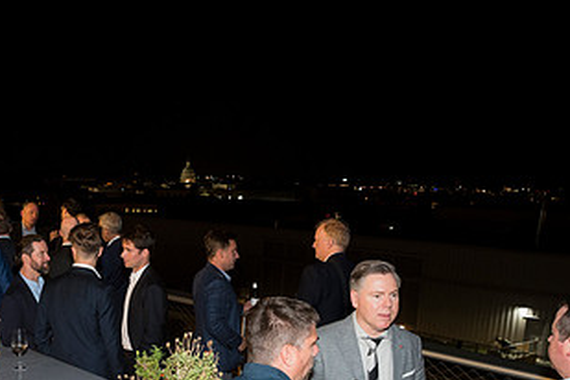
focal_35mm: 45
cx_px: 81
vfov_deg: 28.5
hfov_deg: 41.0
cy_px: 355
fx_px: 712
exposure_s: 1/30
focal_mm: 24
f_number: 5.6
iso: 1250
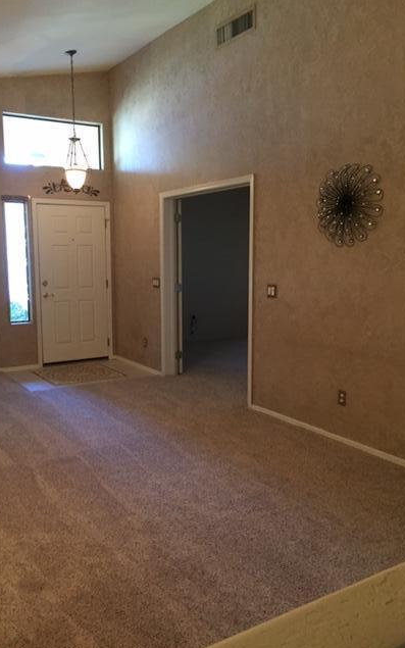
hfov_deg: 40.5
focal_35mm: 31
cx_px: 165
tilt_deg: -6.6
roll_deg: +0.2
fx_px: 547
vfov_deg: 61.2
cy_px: 326
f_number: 2.2
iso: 200
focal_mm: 4.15
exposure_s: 1/30
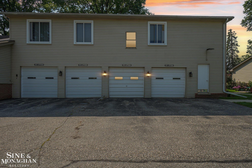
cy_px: 84
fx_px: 126
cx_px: 126
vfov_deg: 67.4
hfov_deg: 90.0
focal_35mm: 18
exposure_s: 1/200
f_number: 8
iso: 100
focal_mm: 12
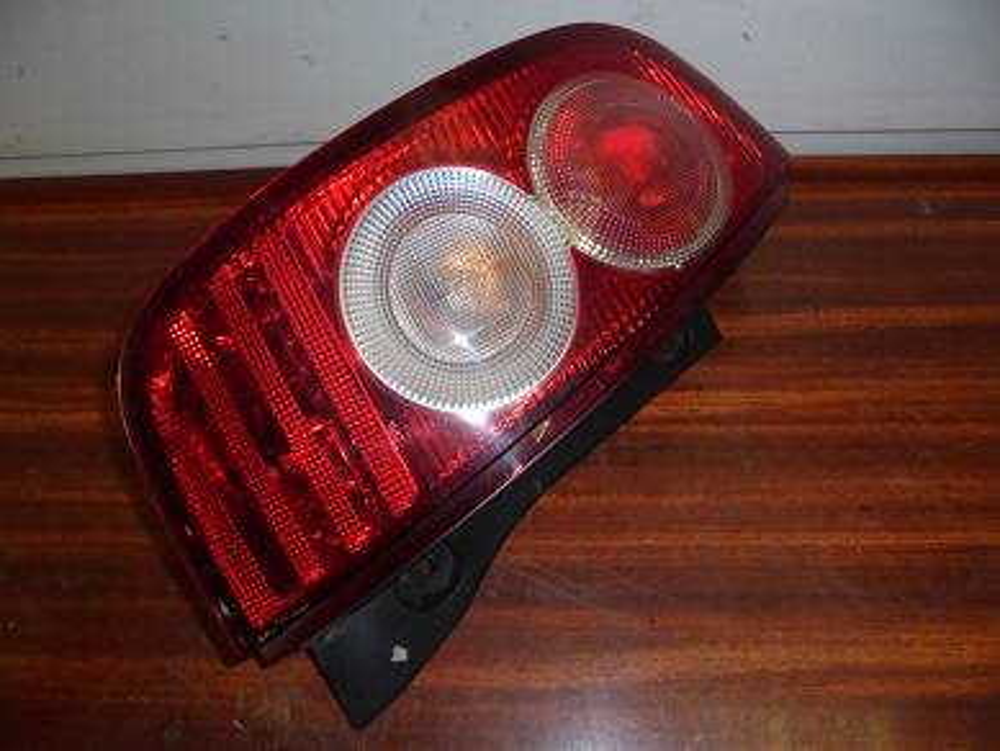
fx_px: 751
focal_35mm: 26
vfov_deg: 53.1
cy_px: 376
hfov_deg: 67.3
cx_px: 500
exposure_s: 1/30
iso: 160
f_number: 3.5
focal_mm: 4.6
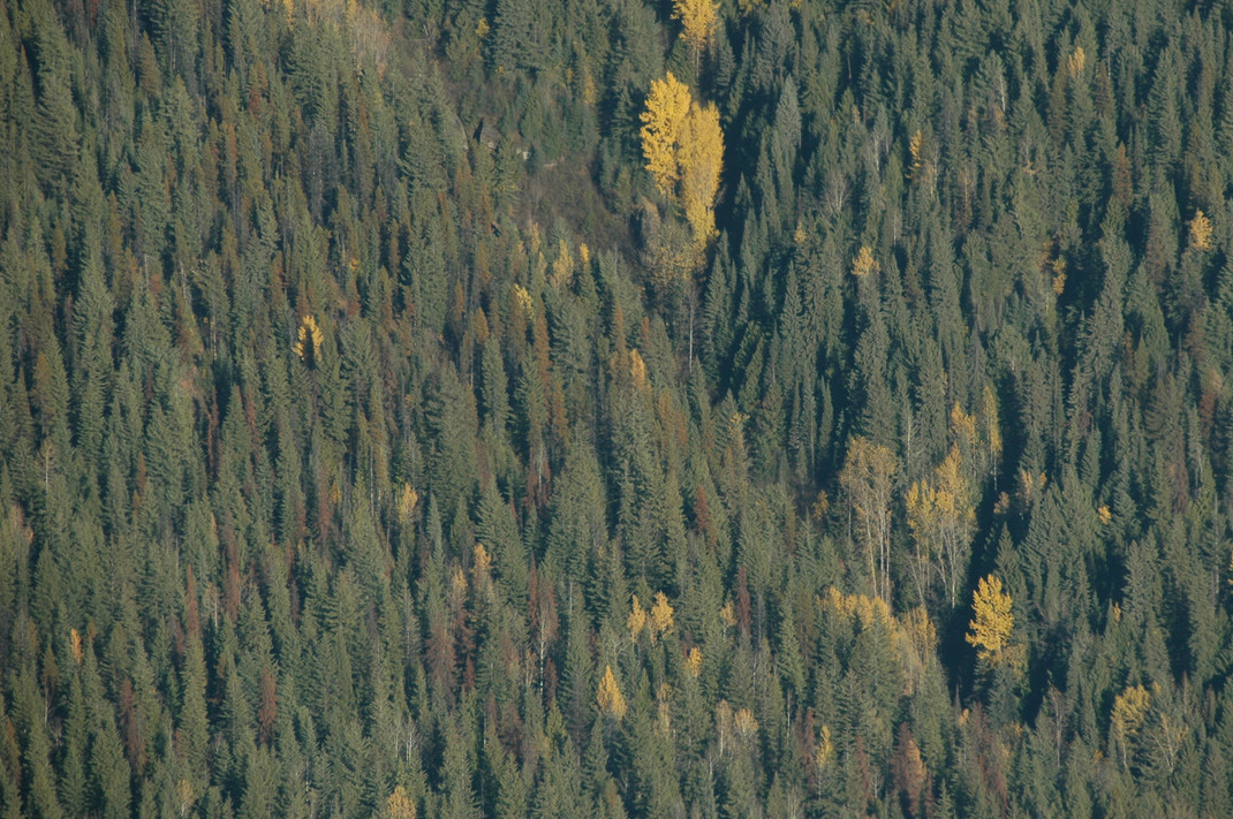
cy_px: 339
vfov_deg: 4.5
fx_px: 10435
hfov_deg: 6.8
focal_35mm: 305
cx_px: 726
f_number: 5.6
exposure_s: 1/500
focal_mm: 170
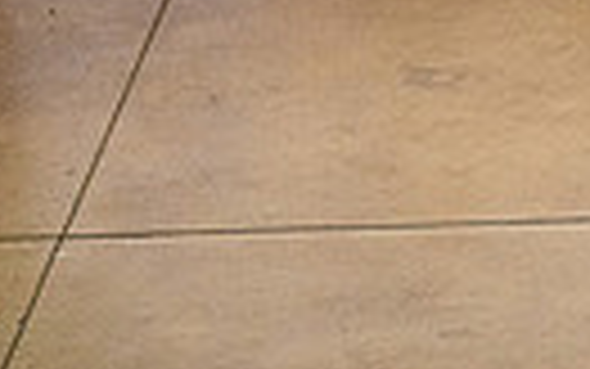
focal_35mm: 498
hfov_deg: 4.2
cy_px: -344
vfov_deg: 2.6
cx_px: 1270
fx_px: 8011
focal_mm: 110
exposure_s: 1/200
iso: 3200
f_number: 4
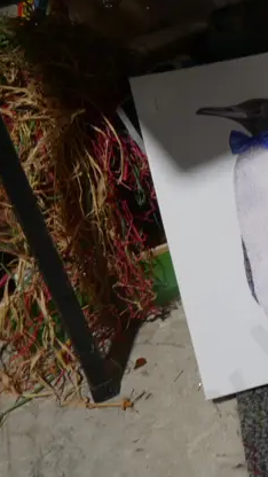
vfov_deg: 28.1
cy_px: 181
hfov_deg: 13.8
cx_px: 529
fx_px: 948
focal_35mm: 75
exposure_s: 1/80
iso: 200
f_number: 3.5
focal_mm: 14
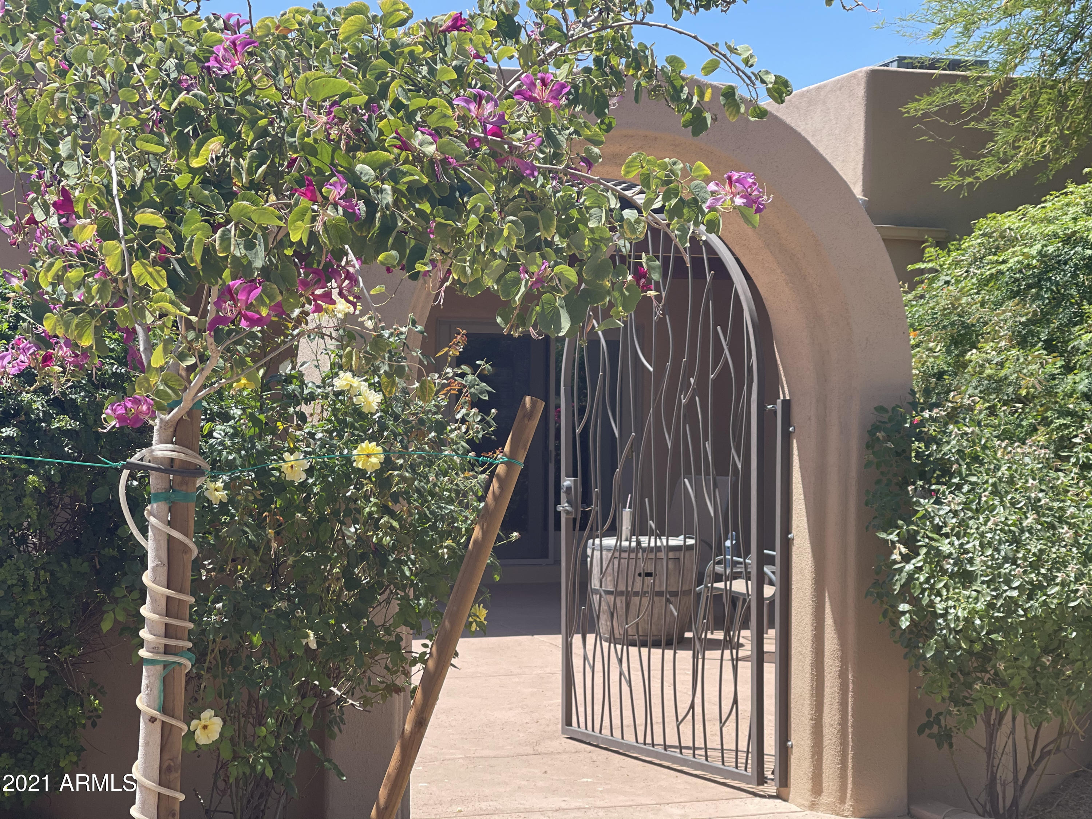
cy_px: 410
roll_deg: -0.3
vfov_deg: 22.9
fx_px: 2019
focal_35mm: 64
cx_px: 546
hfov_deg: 30.3
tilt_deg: +0.4
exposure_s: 1/592
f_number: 2.2
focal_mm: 7.5
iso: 20
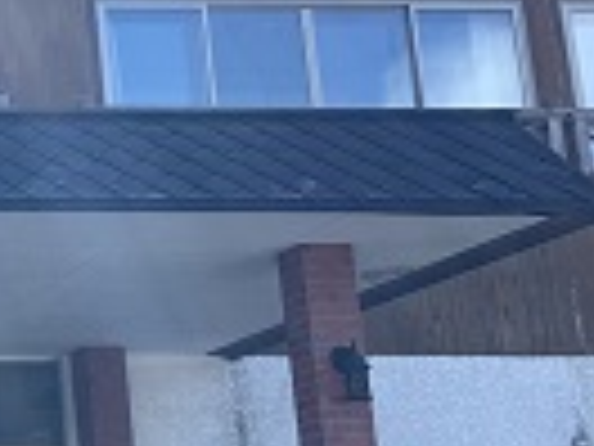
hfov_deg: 15.5
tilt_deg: +15.1
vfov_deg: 14.0
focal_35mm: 106
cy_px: 223
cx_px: -522
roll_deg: +0.0
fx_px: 1819
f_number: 1.8
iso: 25
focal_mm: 4.25
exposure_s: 1/722
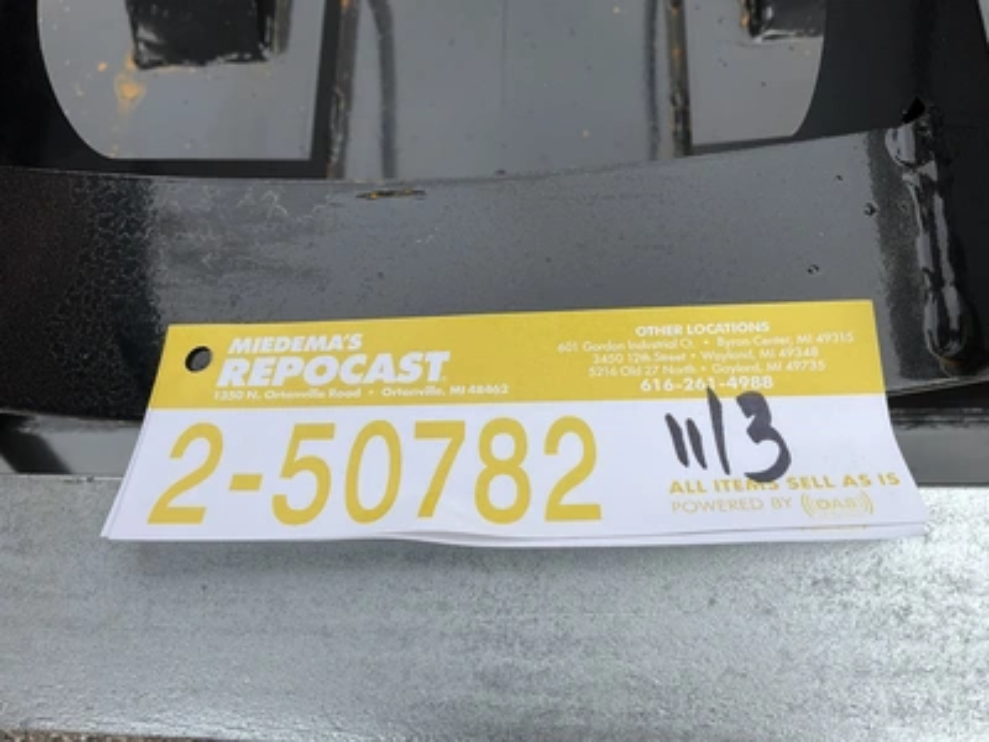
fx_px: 829
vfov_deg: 48.2
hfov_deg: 61.7
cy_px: 371
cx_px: 494
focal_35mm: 29
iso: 25
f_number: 1.8
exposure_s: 1/869
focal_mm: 3
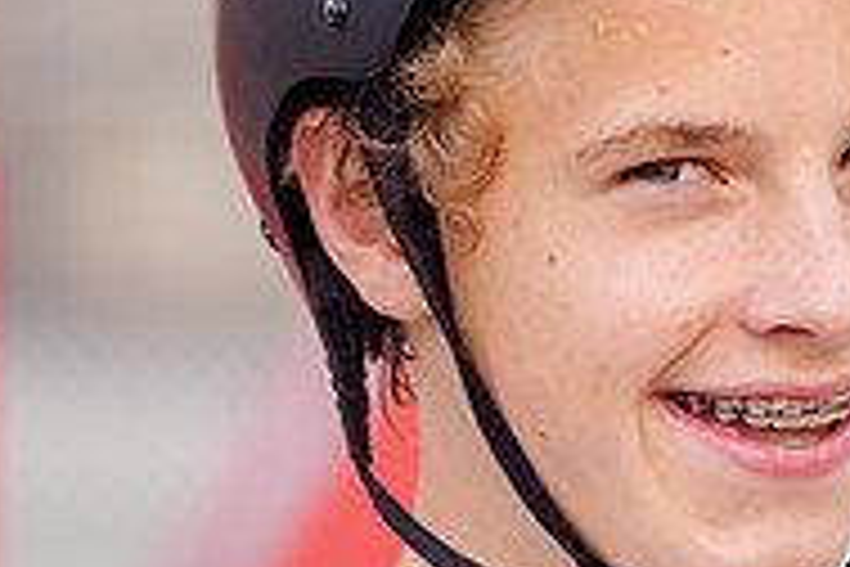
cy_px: 386
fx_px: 12418
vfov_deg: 2.6
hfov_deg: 3.9
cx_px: 896
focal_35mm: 526
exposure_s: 1/2000
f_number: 2
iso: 400
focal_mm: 105
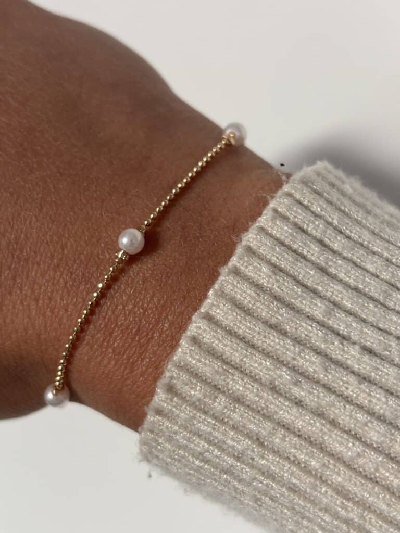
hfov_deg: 28.0
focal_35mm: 52
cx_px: 200
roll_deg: -5.3
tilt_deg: -12.7
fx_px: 801
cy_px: 266
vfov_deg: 36.8
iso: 64
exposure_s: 1/60
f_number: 1.6
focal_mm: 5.96
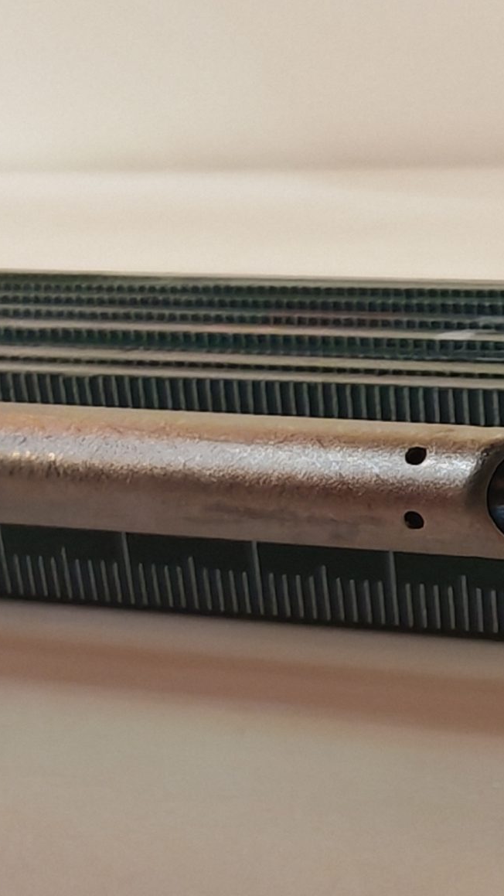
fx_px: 1544
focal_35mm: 65
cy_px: 383
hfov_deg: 17.3
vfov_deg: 32.3
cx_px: 670
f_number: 2
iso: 200
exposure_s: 1/33
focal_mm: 1.82
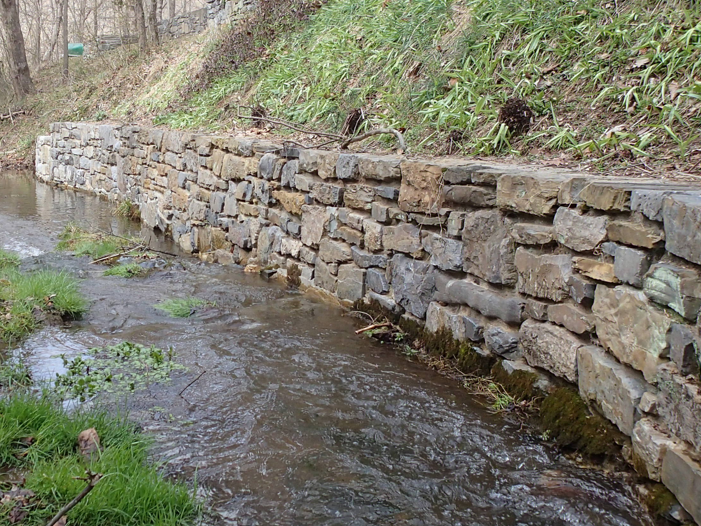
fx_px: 911
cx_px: 135
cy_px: 324
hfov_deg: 40.3
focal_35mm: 45
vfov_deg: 32.1
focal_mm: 4.5
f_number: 2.8
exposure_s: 1/640
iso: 200
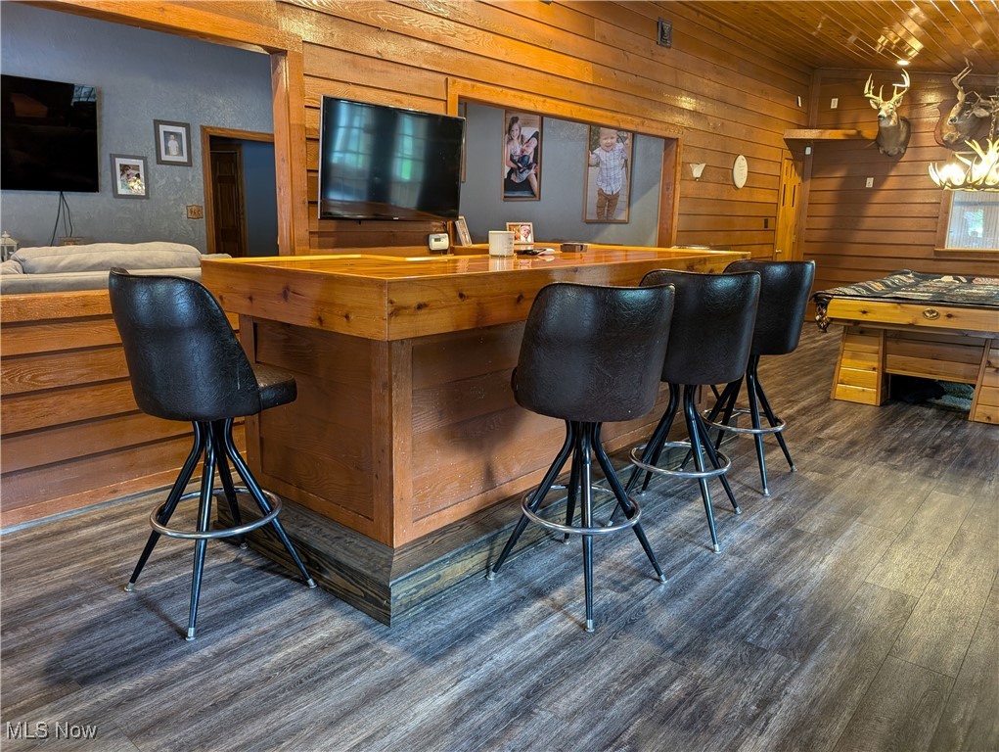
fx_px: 693
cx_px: 500
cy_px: 376
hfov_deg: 71.5
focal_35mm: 24
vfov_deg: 56.9
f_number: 1.68
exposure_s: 1/24
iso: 186
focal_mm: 6.9
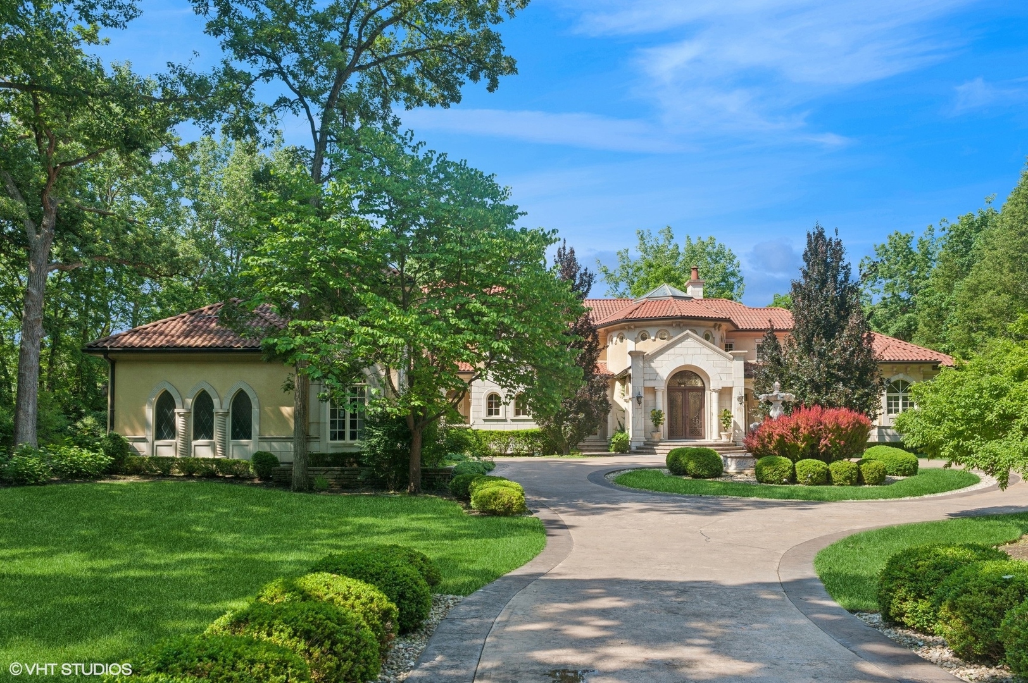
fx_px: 884
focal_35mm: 31
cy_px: 342
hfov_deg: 60.3
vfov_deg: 42.3
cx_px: 514
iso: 200
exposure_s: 1/250
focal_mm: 31
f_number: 8
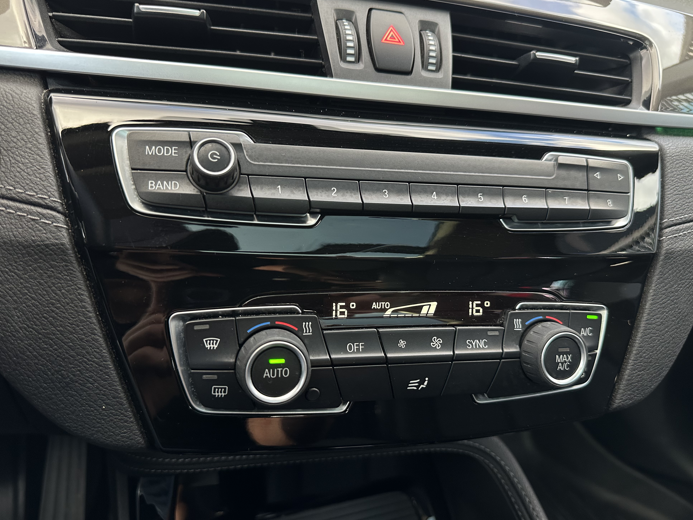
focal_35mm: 25
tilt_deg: -23.0
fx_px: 500
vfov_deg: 54.9
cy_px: 258
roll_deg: -9.2
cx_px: 350
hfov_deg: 69.4
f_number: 1.78
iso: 250
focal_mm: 6.86
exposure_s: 1/108
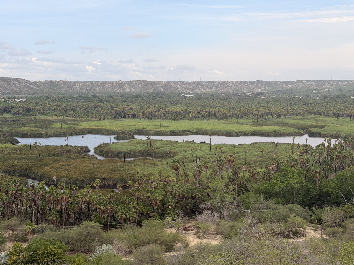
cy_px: 132
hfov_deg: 39.7
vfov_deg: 30.3
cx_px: 177
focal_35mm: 48
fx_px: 491
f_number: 1.78
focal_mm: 6.76
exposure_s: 1/3226
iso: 64
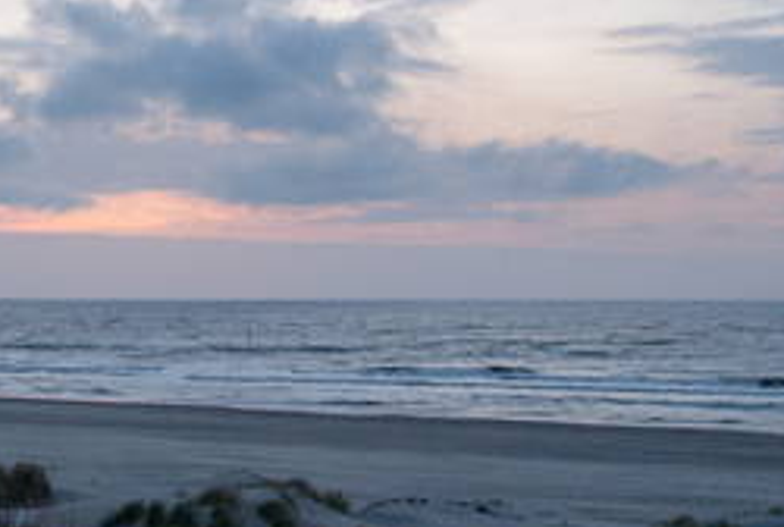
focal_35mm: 66
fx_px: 1441
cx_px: 97
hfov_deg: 29.3
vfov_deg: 20.7
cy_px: 246
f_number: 5.6
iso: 800
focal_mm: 22
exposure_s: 1/160
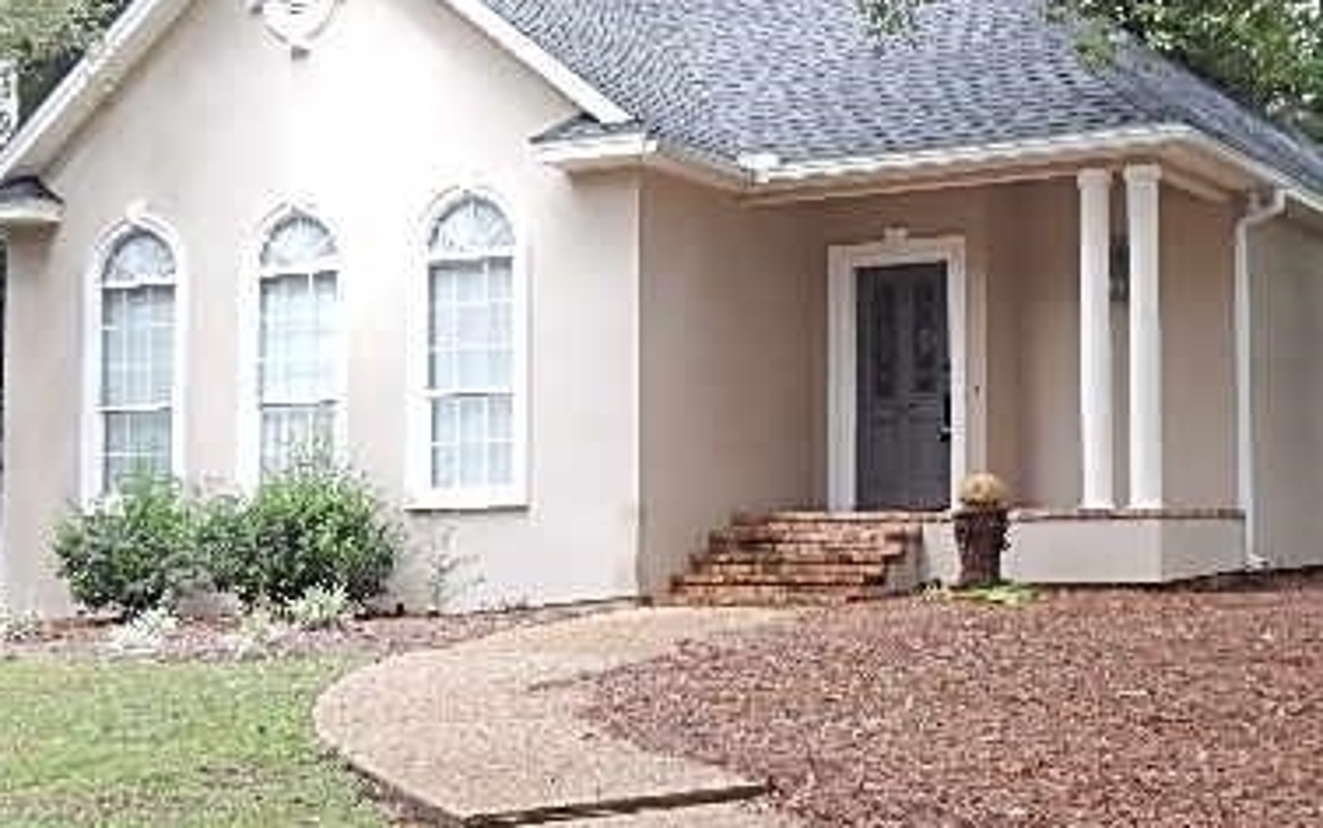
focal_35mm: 63
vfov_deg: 20.7
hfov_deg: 32.0
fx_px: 2273
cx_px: 937
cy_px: 442
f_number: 3.3
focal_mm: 6.1
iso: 360
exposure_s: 1/250
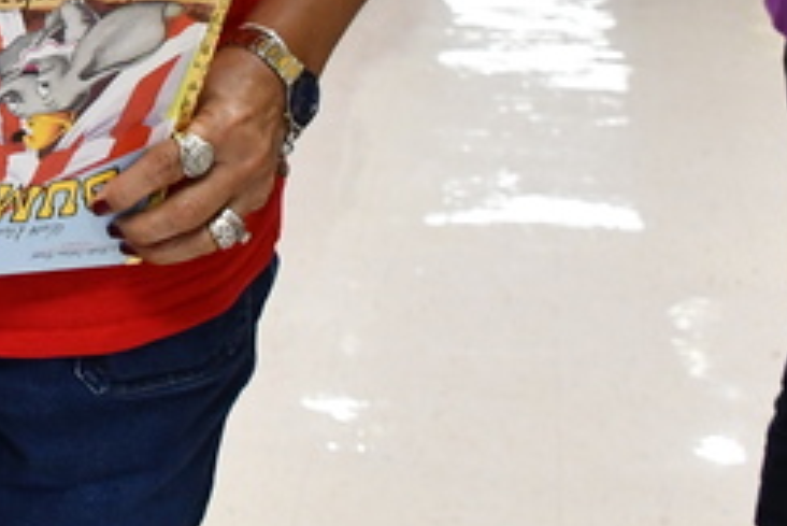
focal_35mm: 130
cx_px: -413
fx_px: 2844
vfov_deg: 10.1
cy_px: -344
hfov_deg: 14.6
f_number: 5
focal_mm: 21
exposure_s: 1/100
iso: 2500
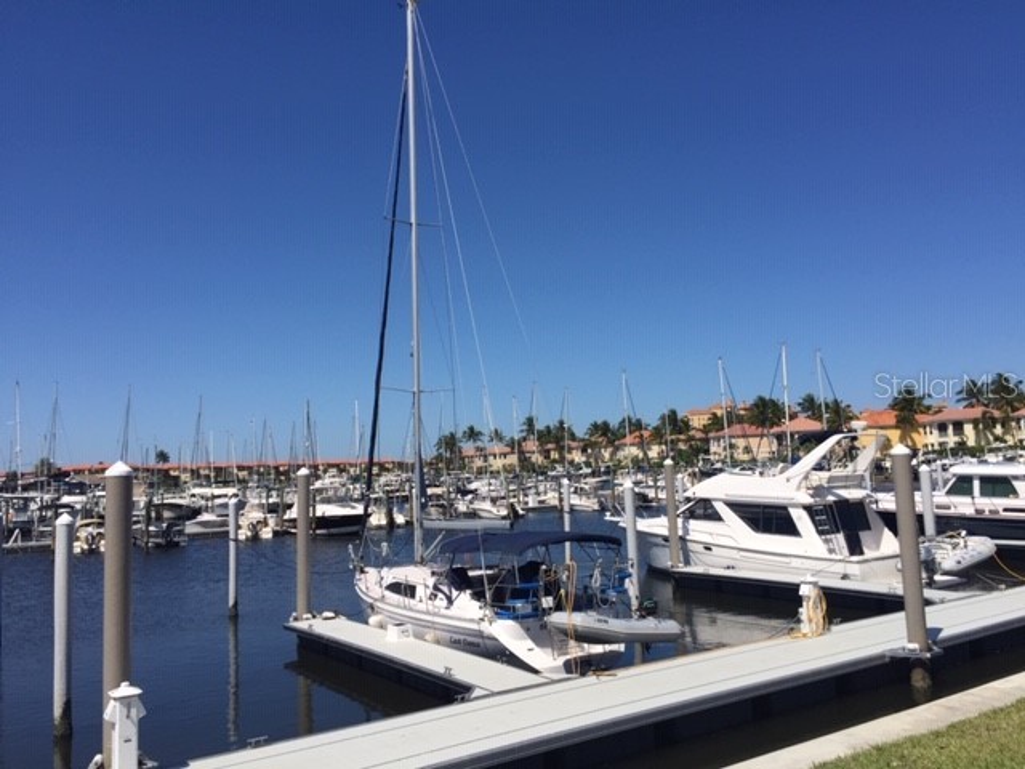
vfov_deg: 48.2
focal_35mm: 29
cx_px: 512
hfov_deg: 61.7
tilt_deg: +9.3
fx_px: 859
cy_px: 384
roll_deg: +1.4
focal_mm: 4.15
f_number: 2.2
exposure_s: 1/3968
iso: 32
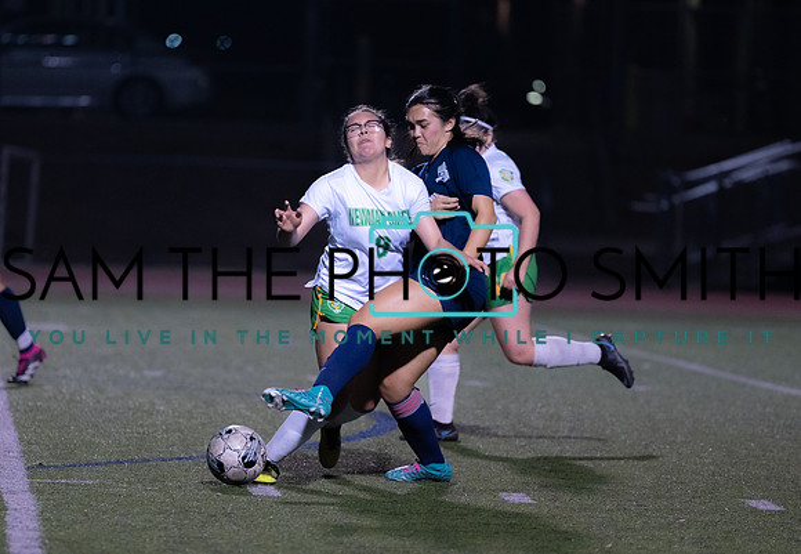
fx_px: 6484
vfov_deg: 4.9
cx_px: 331
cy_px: 318
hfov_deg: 7.1
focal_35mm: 288
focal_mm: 200
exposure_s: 1/1000
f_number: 2.8
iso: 4000
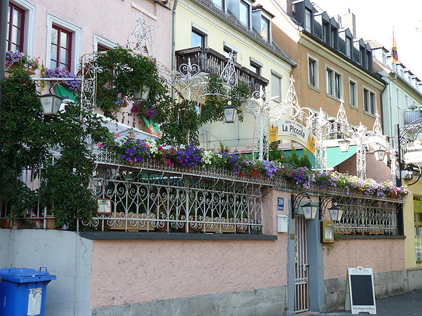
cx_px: 211
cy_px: 158
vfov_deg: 30.3
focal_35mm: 48
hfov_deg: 39.7
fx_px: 585
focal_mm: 7.9
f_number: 3.8
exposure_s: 1/80
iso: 80
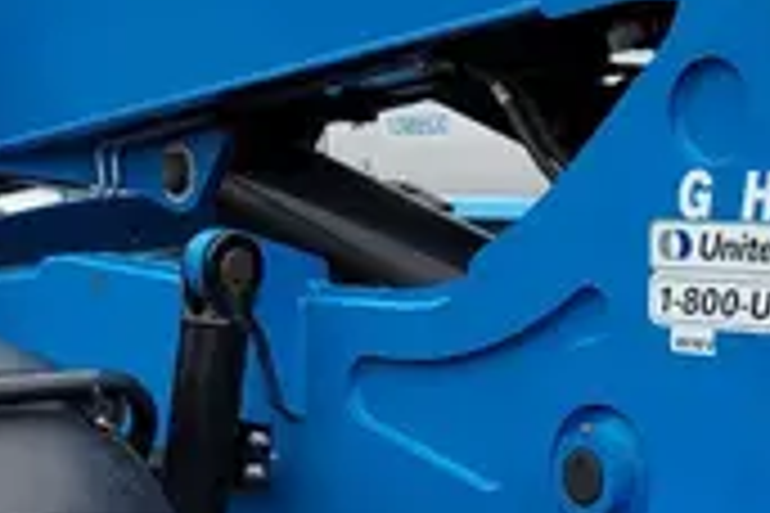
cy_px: 164
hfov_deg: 17.4
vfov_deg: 11.8
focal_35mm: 116
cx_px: 68
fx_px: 2481
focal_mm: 5.4
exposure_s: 1/377
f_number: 1.8
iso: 40
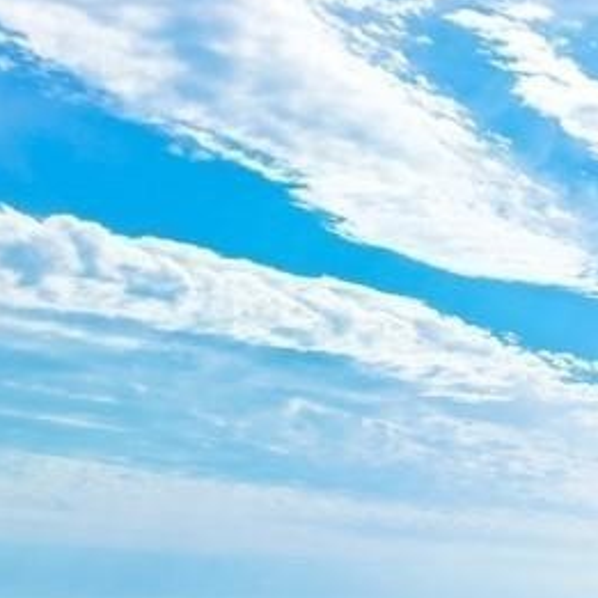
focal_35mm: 83
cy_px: 821
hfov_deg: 16.8
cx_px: 1112
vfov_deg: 19.0
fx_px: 1622
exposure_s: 1/8000
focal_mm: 8.67
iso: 200
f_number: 1.8
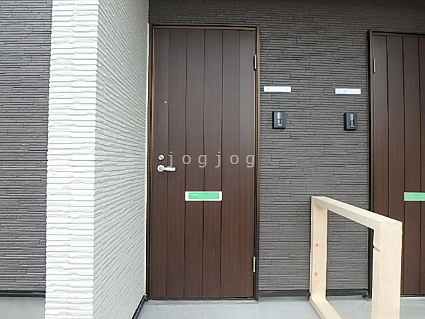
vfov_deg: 63.4
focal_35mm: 21
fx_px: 258
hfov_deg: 79.0
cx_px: 212
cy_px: 160
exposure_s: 1/125
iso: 125
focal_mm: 3.7
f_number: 3.5
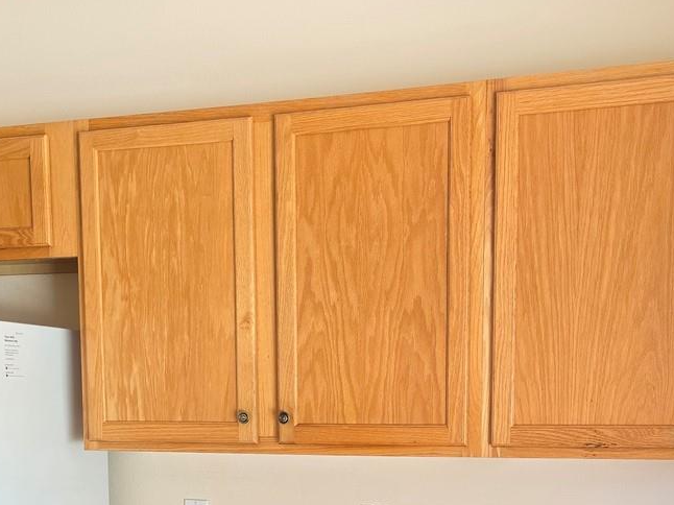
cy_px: 532
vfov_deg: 24.2
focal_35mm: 57
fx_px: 1109
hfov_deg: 33.7
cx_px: 386
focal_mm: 6.5
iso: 125
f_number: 1.4
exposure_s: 1/180
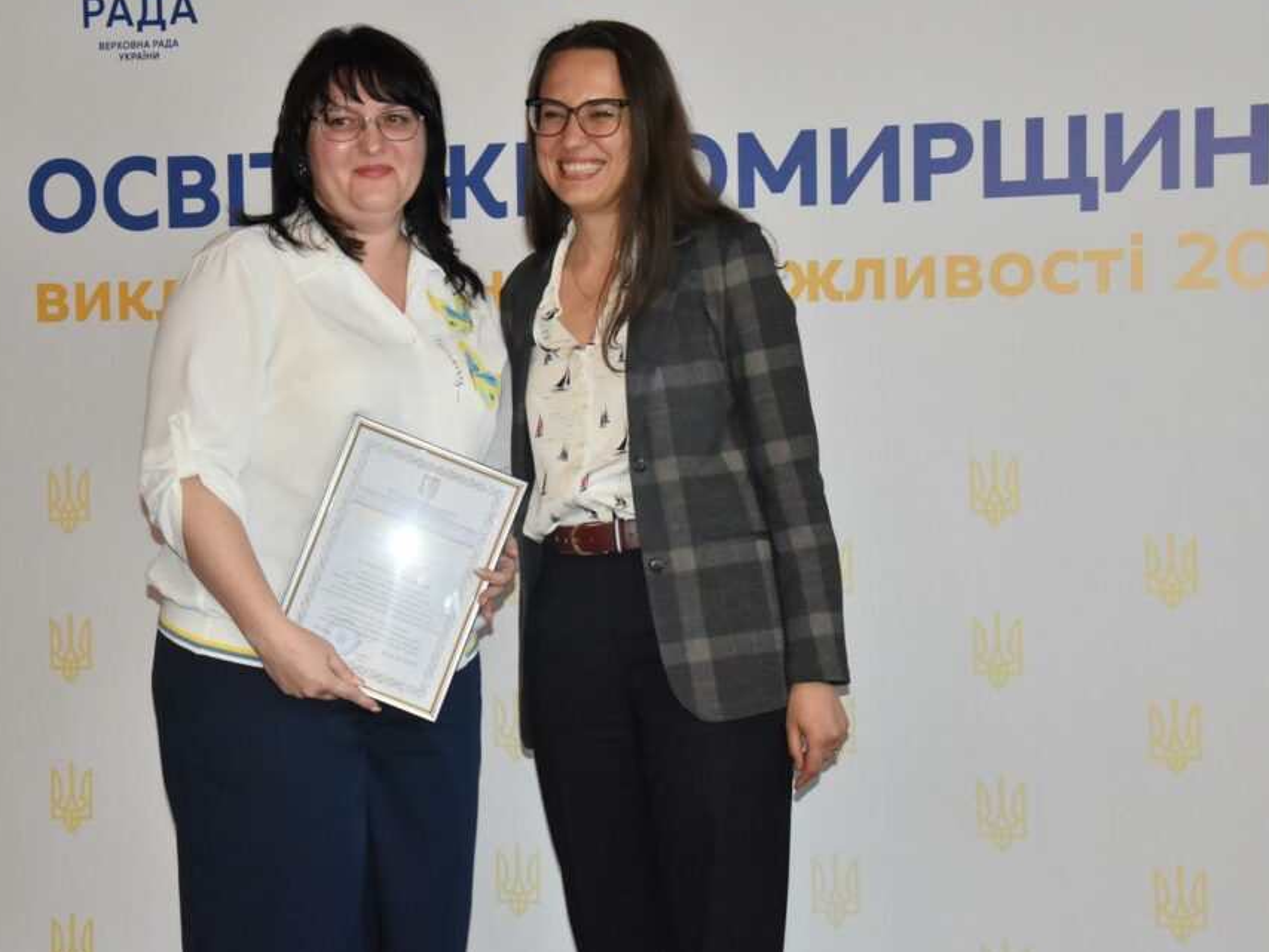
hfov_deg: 23.5
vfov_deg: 17.8
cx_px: 525
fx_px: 3044
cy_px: 470
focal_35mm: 83
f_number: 4.8
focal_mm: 48
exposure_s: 1/125
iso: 1600
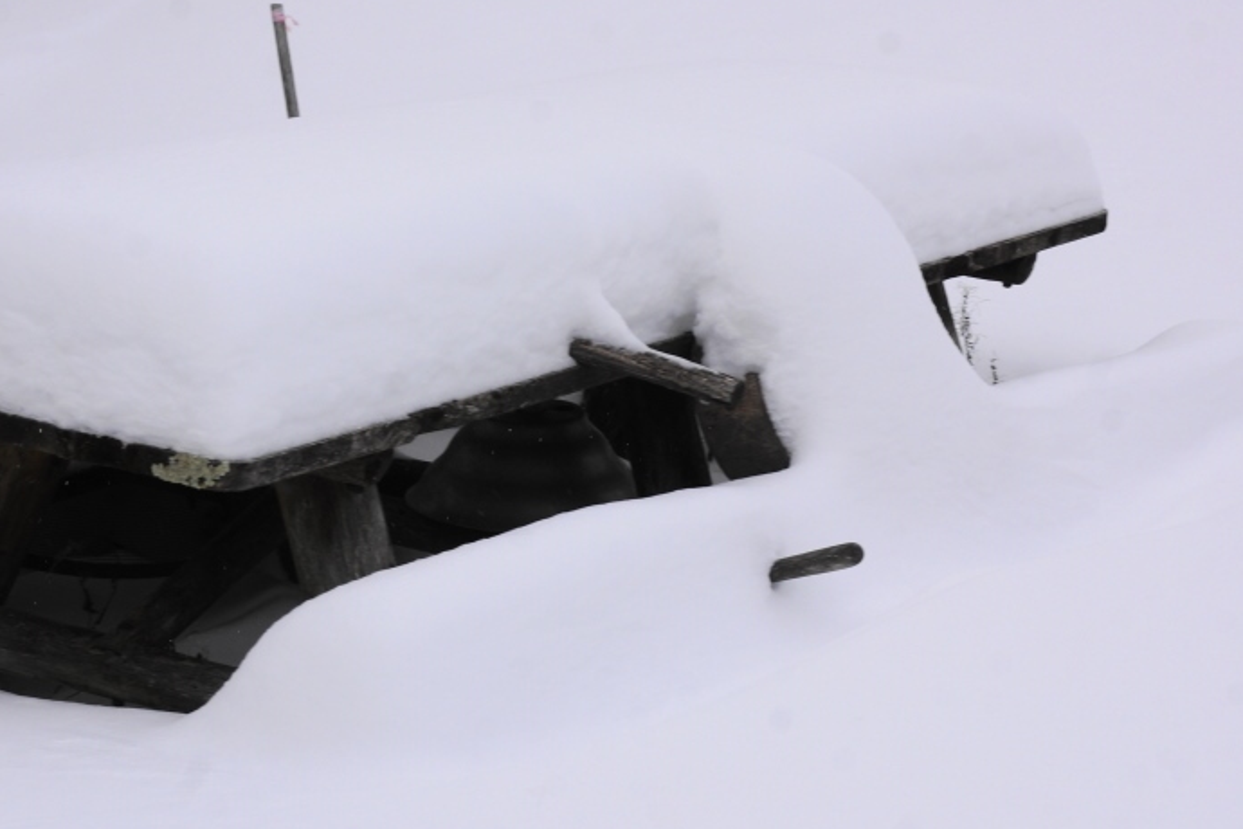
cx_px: 522
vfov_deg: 14.0
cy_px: 378
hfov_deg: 20.9
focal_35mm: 98
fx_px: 3374
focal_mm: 45
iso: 100
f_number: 11
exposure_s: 1/125
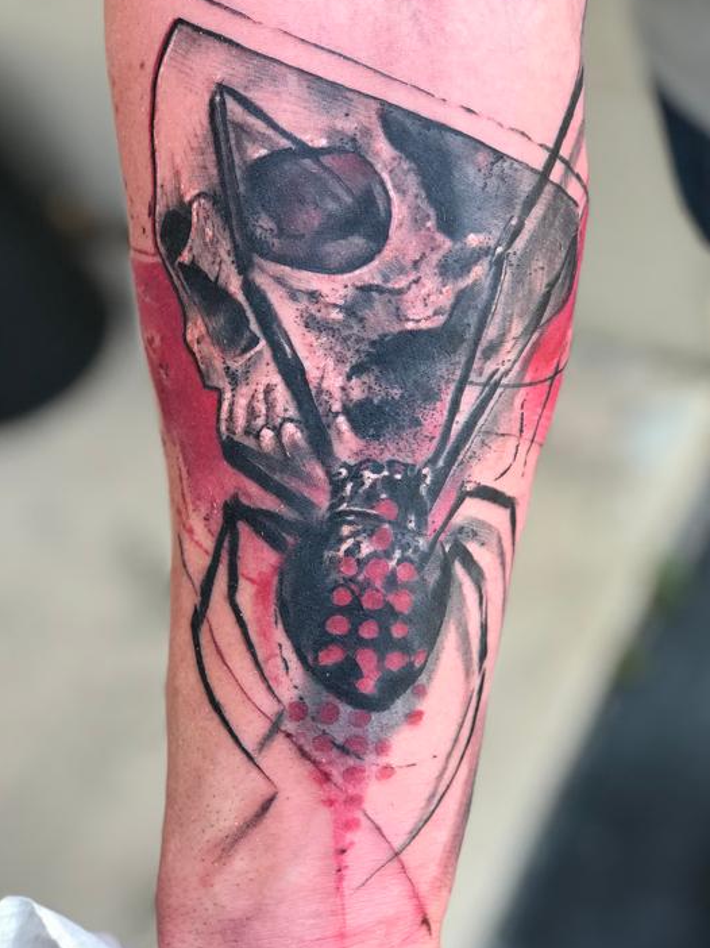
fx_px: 1779
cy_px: 455
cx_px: 359
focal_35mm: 65
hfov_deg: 22.6
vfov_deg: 29.8
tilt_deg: -49.2
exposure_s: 1/120
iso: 40
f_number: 2.8
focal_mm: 6.6
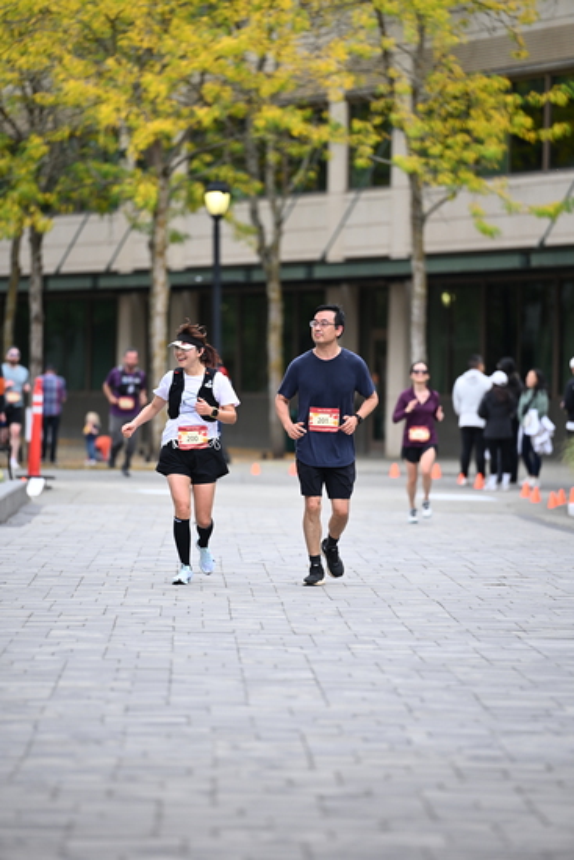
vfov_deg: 10.3
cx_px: 287
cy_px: 430
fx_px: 4780
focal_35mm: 200
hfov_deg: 6.9
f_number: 2.8
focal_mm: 200
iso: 640
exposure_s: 1/2000
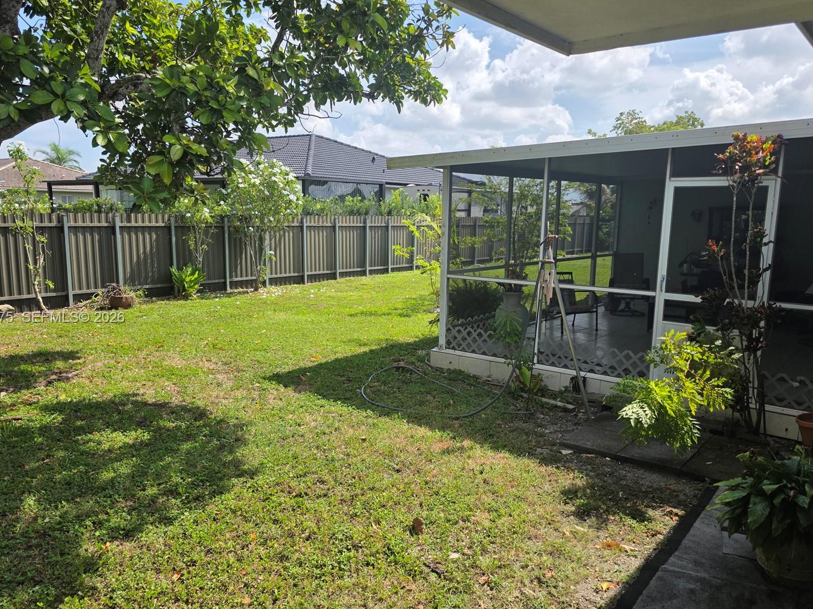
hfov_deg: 65.3
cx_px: 416
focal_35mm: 27
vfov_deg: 51.3
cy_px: 318
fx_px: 634
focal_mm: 6.3
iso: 80
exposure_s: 1/4145
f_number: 1.7
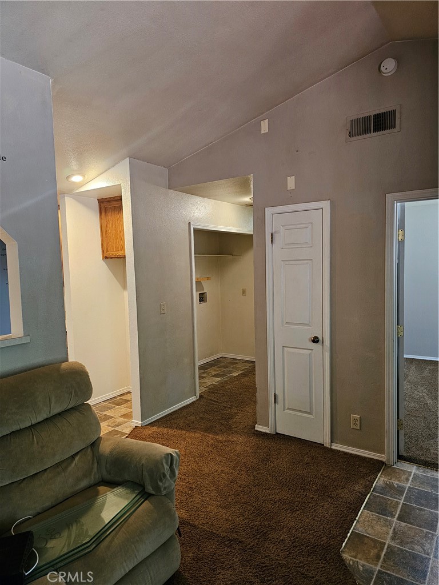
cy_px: 292
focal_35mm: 23
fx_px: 389
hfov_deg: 58.9
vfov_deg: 73.9
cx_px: 220
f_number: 1.7
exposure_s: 1/60
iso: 640
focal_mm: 6.3
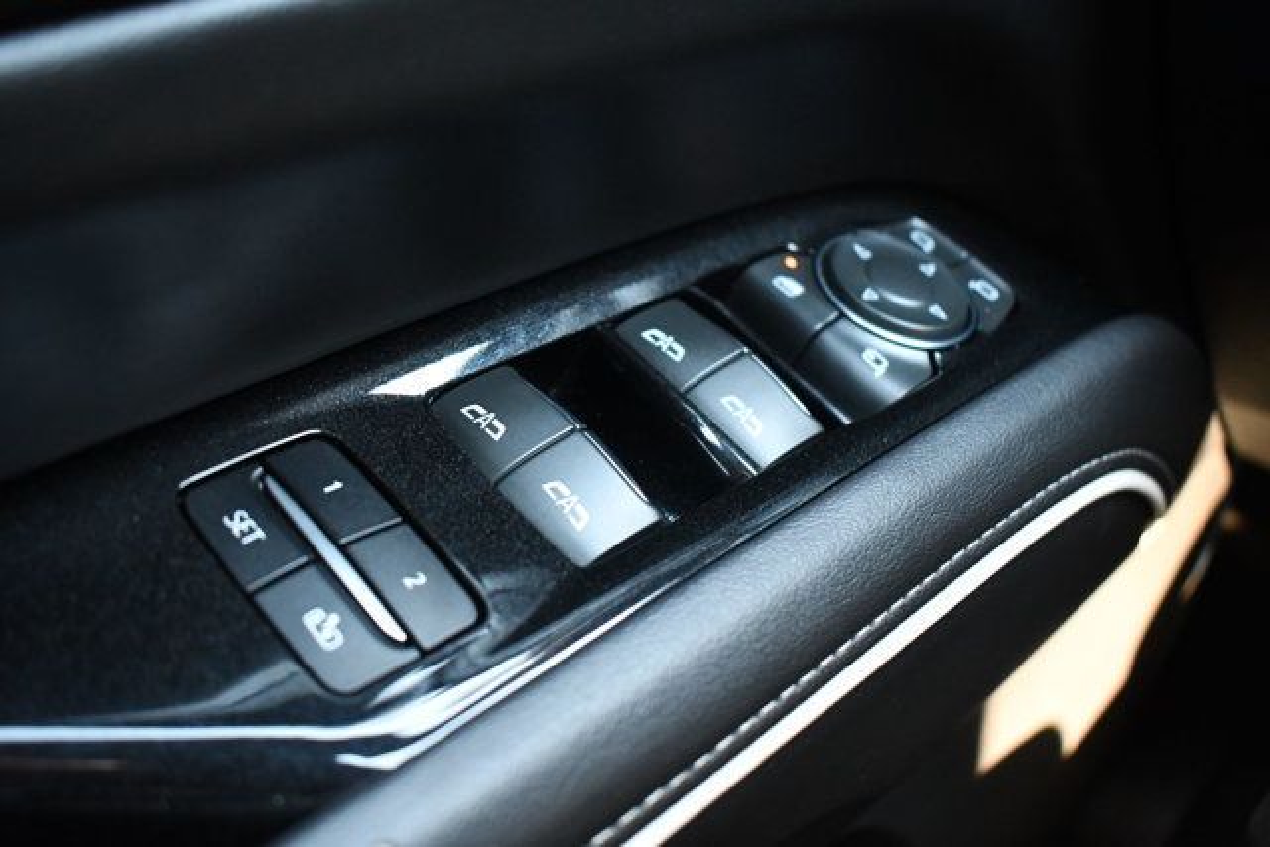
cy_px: 424
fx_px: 1376
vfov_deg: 34.2
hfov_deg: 49.5
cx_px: 635
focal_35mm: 39
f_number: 4
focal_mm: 26
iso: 3200
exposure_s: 1/80
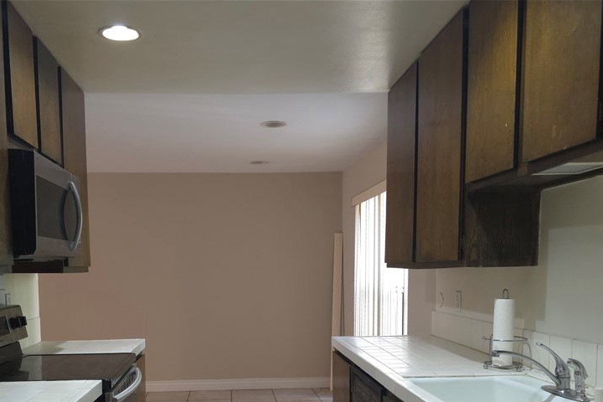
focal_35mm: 34
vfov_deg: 37.5
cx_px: 256
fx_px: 569
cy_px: 320
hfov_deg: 55.6
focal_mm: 6.3
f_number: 1.7
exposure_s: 1/60.2
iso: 250
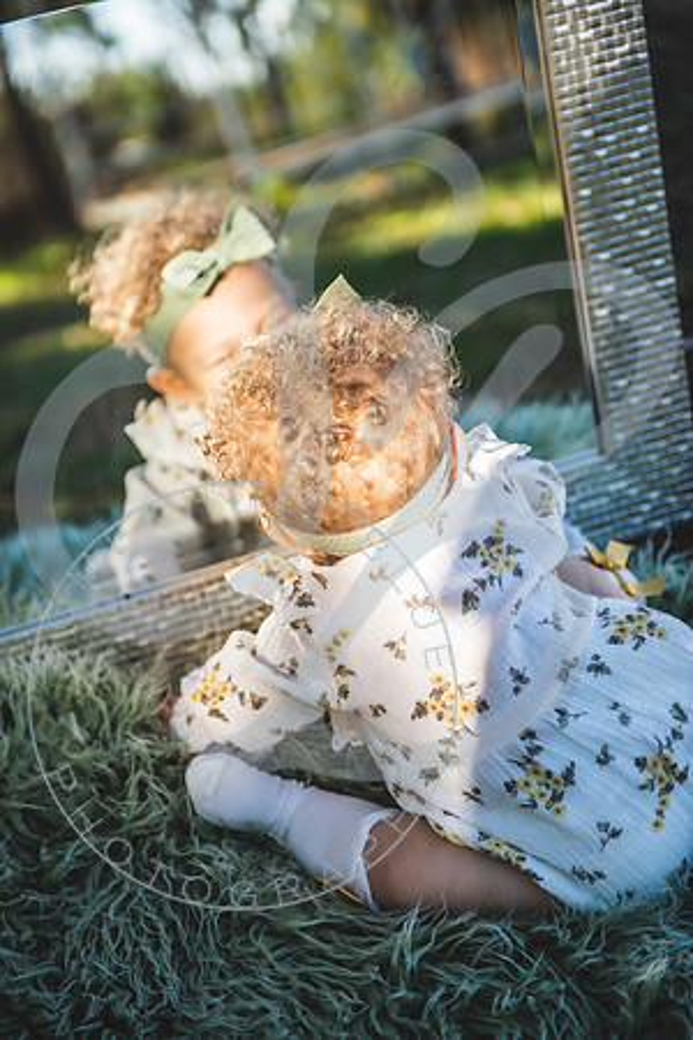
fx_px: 1906
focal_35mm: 66
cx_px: 346
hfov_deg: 20.6
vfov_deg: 30.5
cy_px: 520
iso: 200
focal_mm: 66
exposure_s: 1/800
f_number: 2.8
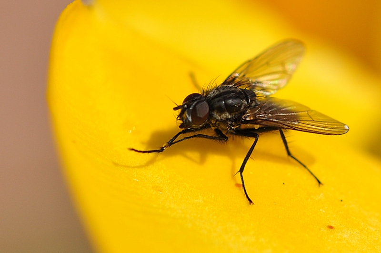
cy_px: 126
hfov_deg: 22.7
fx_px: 951
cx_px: 190
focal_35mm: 90
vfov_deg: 15.1
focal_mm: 60
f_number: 5.6
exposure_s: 1/2500
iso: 200
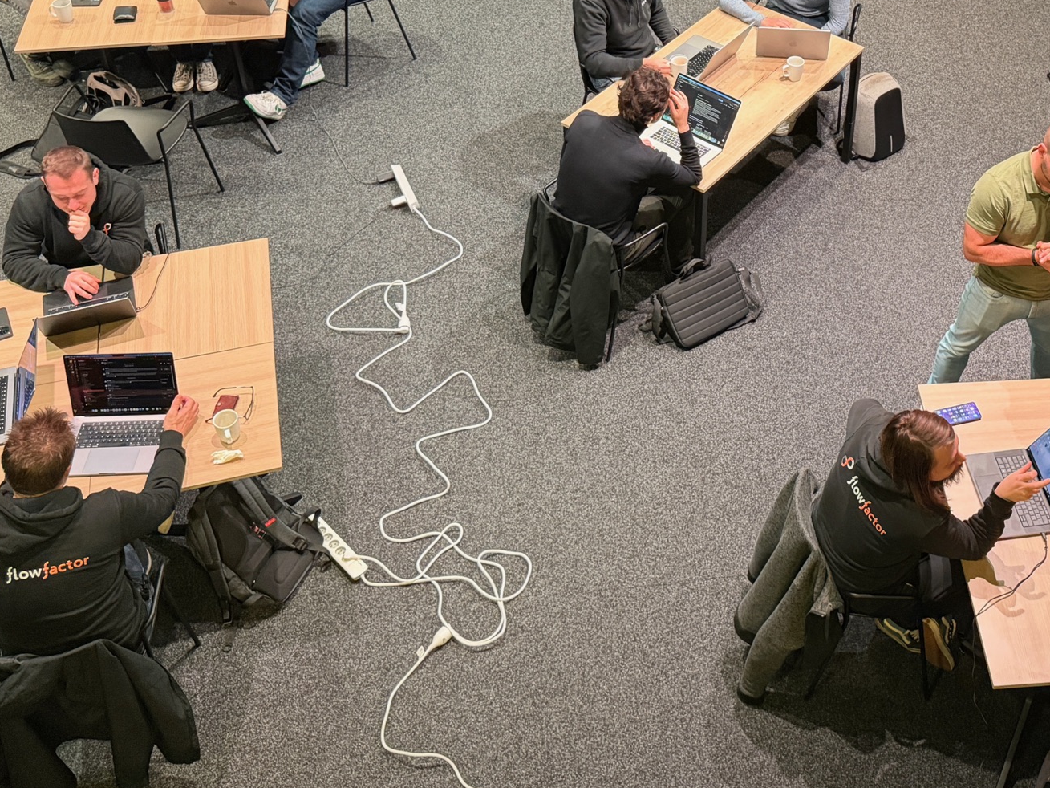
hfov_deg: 41.8
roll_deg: -4.5
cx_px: 772
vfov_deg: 31.9
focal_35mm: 44
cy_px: 145
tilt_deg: -38.3
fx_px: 1335
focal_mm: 6.76
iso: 500
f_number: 1.78
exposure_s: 1/50
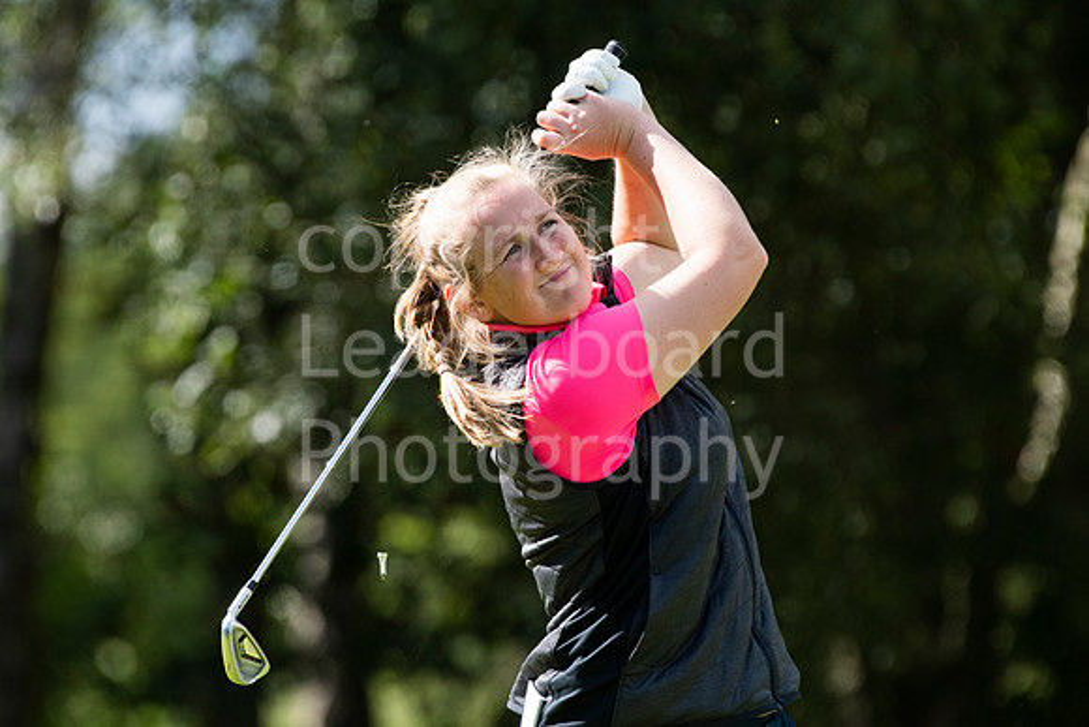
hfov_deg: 3.1
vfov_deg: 2.1
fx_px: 19969
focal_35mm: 660
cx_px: 544
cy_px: 364
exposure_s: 1/1600
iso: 800
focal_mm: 440
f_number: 6.3
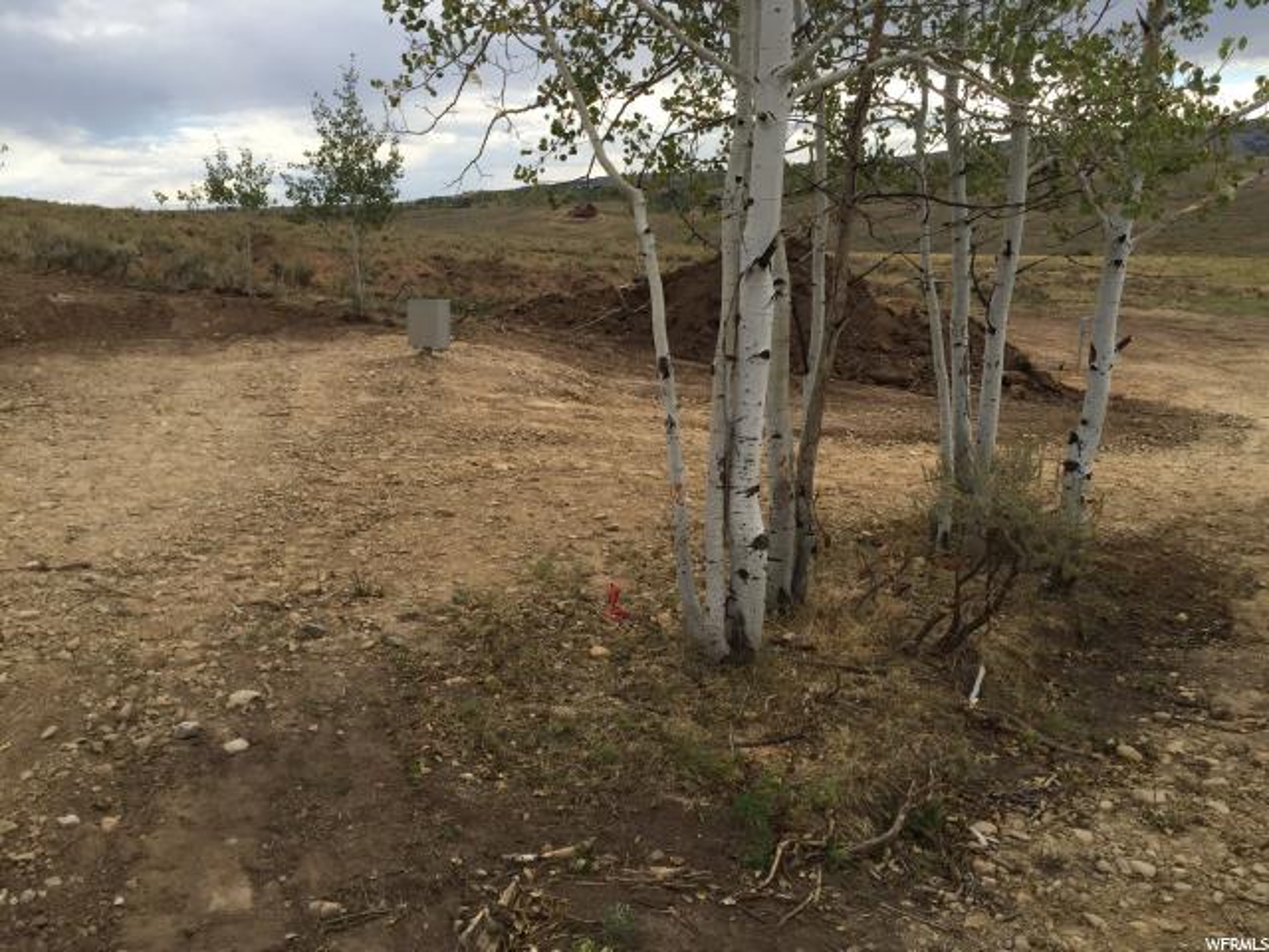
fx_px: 1063
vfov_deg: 48.2
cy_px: 476
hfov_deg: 61.7
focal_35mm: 29
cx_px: 634
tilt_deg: -11.3
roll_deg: +2.8
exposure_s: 1/842
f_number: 2.2
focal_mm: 4.15
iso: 32
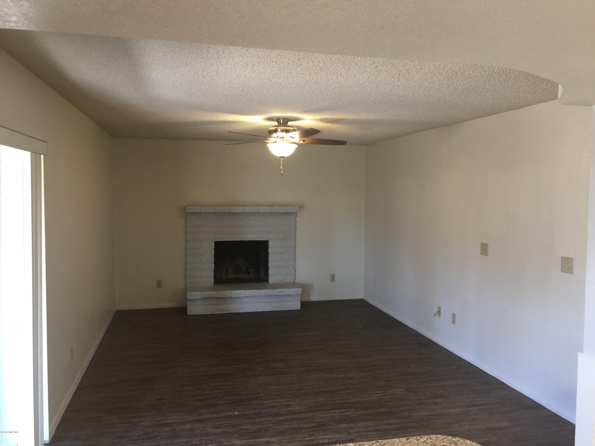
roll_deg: -1.6
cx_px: 298
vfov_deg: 48.2
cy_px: 223
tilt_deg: -4.2
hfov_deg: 61.7
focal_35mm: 29
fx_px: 498
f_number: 2.2
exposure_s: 1/15
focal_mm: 4.15
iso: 64
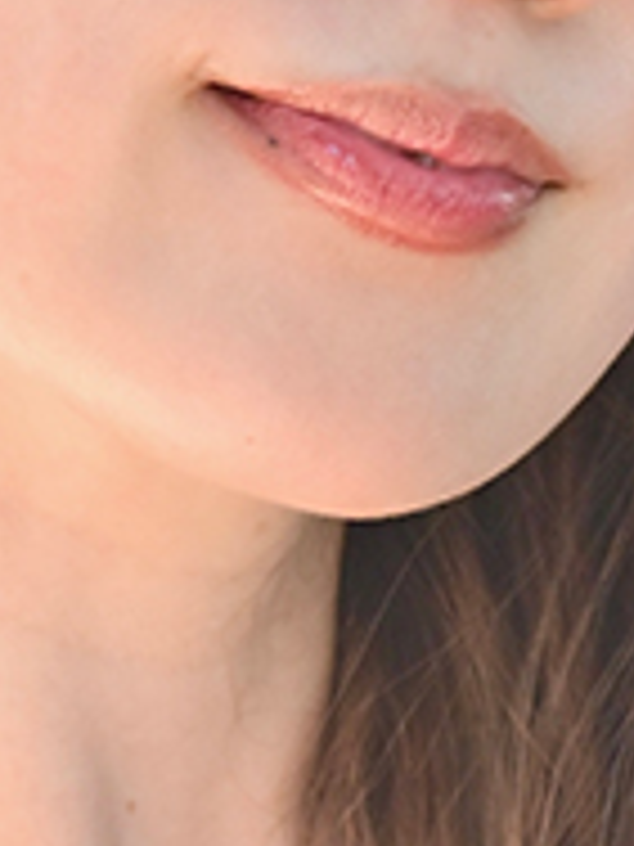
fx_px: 18340
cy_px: 360
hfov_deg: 2.0
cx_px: 387
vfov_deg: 2.6
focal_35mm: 751
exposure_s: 1/125
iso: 640
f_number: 5
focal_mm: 102
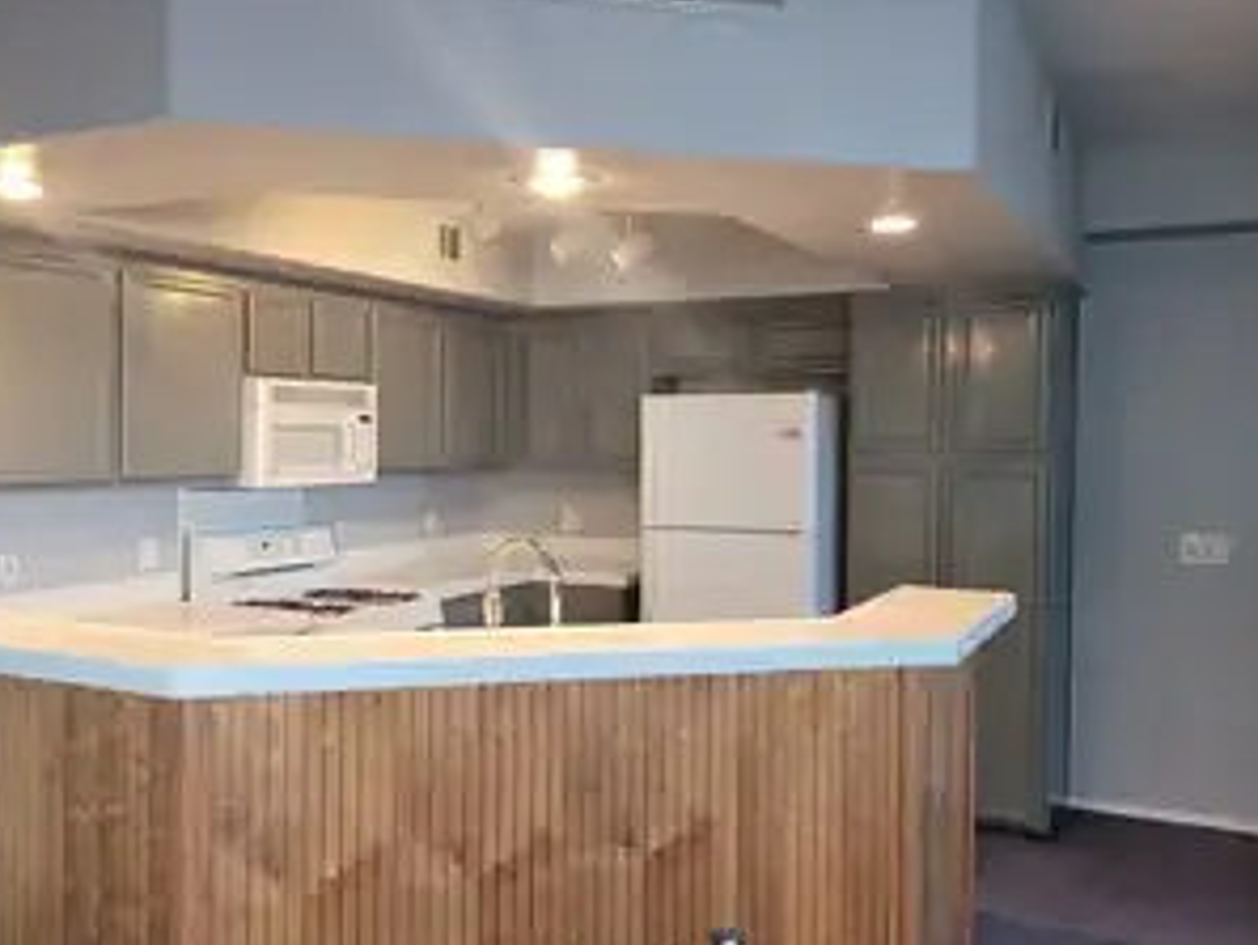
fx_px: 1272
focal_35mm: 35
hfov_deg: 52.1
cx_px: 483
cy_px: 479
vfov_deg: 40.7
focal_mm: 5.4
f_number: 1.8
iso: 250
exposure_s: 1/60
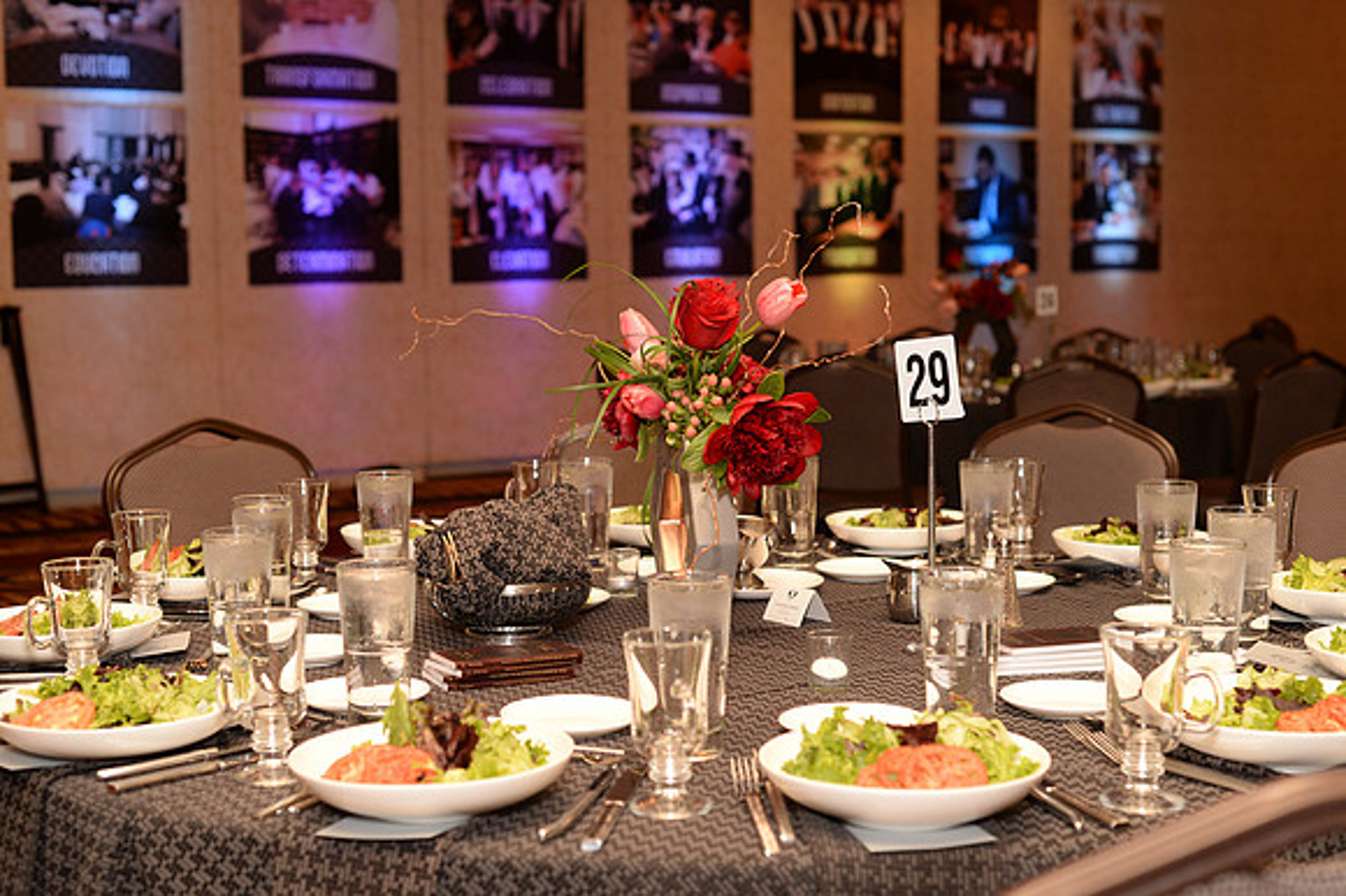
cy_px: 448
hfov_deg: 39.6
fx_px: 1868
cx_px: 673
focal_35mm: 50
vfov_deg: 27.0
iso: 1250
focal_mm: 50
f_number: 5
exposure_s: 1/160
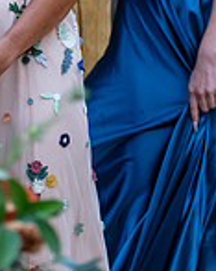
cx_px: 15
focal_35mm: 431
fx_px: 3455
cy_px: -53
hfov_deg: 3.6
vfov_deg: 4.5
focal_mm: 77.3
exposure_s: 1/250
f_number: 2.8
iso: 1000
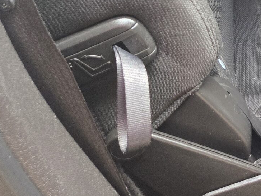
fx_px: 611
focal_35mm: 81
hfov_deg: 20.0
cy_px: -130
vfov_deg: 16.1
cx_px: 417
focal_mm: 5.4
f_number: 1.8
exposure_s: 1/120
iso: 250
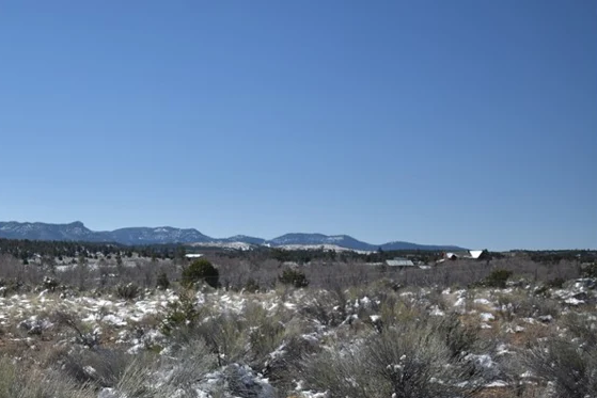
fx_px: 1095
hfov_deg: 29.2
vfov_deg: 20.3
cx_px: 53
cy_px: 330
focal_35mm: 66
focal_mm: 24
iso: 100
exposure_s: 1/1600
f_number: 4
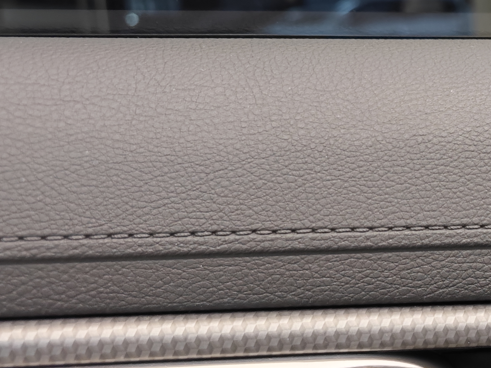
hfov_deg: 24.5
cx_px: 642
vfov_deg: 21.2
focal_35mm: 69
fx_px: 979
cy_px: 243
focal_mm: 8.7
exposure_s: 1/30
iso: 640
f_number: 1.9
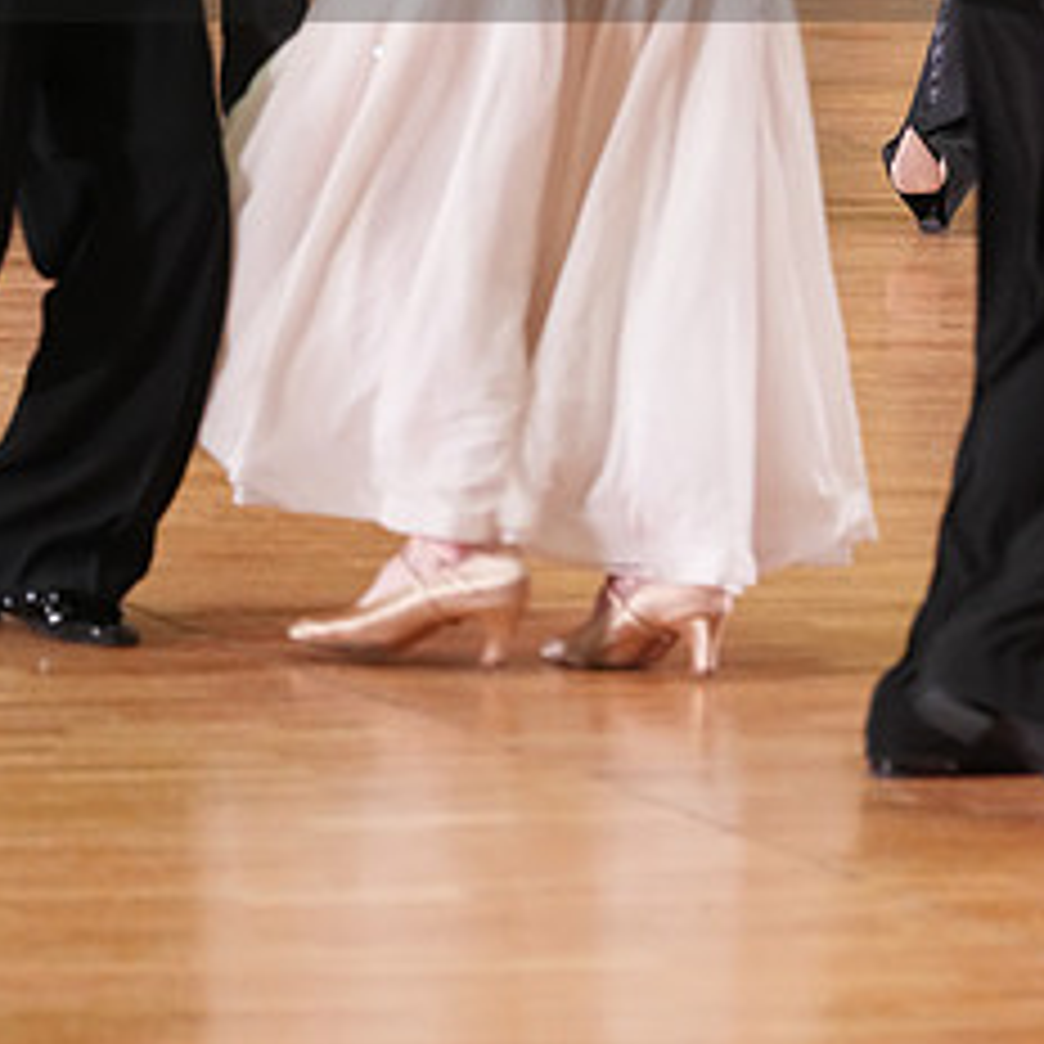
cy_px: -126
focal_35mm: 310
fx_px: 10578
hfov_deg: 5.6
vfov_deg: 5.6
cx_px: 430
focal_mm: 146
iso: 3200
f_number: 5
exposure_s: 1/200
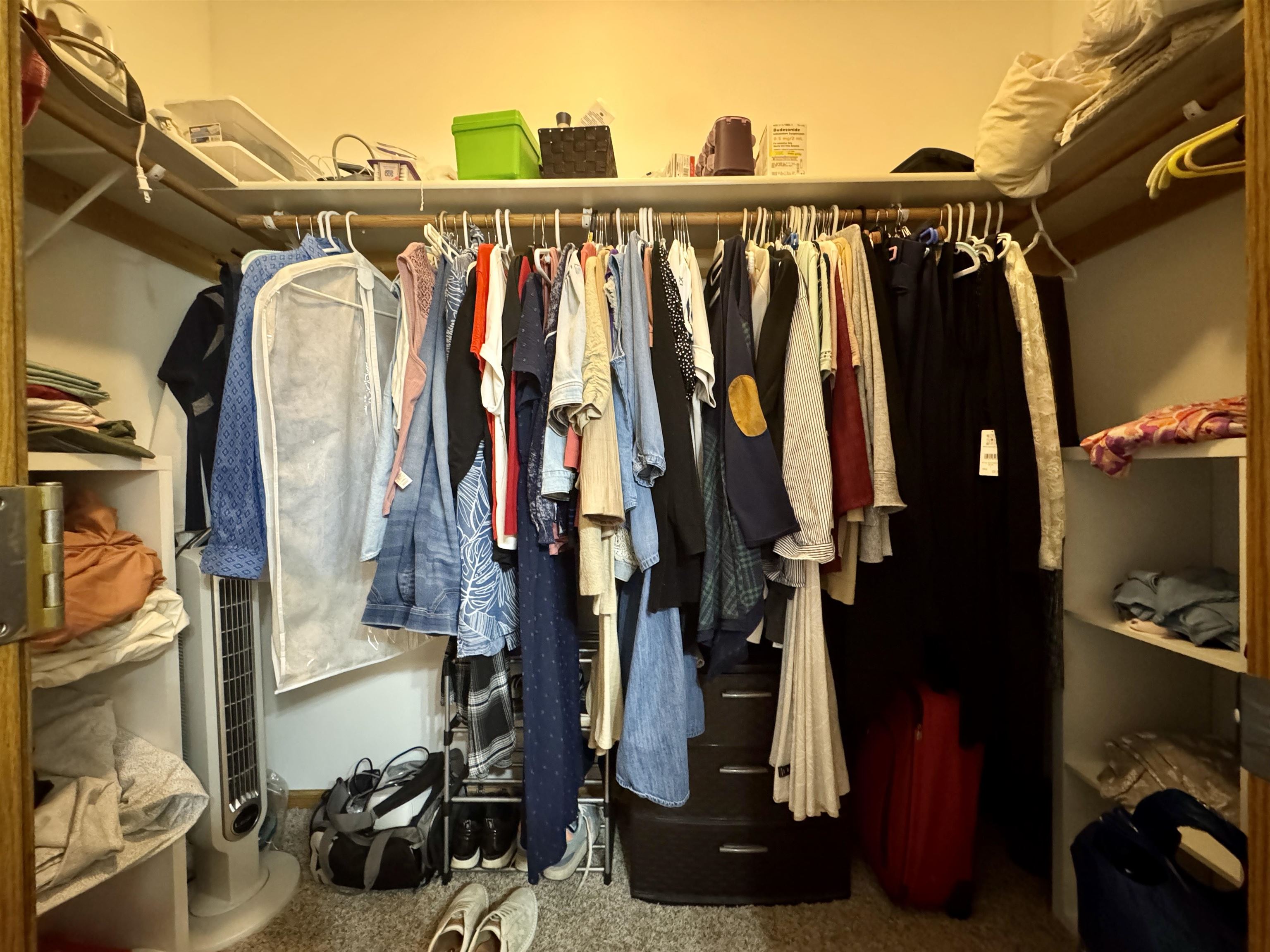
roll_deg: +0.3
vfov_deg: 85.7
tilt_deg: -0.9
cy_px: 476
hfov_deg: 102.1
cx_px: 635
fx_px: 514
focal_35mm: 14
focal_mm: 2.22
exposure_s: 1/40
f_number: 2.2
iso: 1250
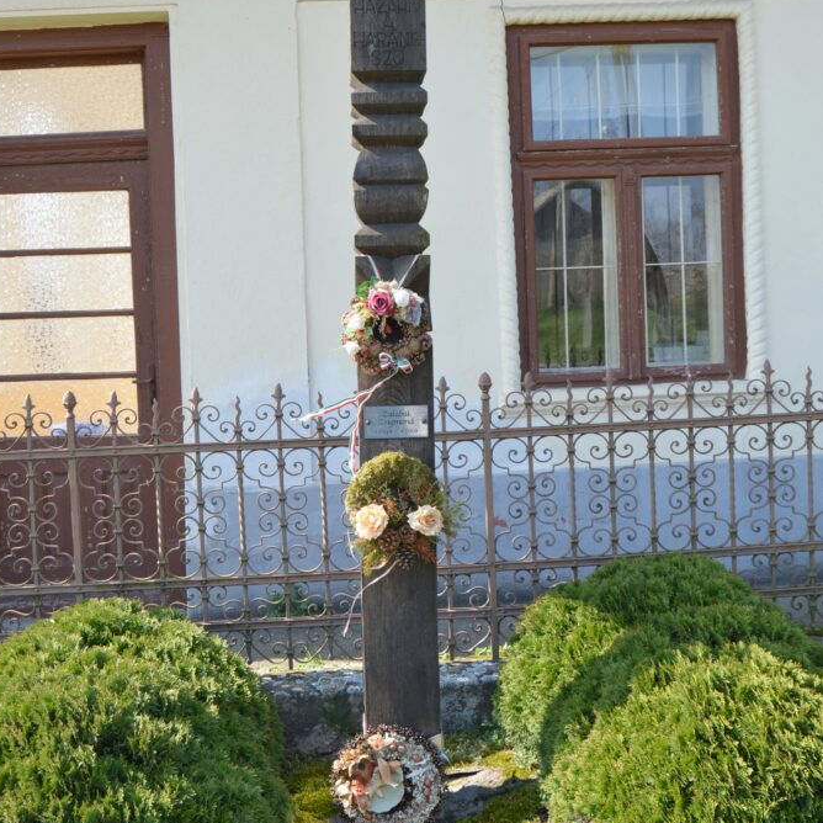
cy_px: 329
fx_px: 1157
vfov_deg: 39.0
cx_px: 403
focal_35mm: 43
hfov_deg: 39.2
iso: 200
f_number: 7.1
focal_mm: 22
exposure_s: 1/200
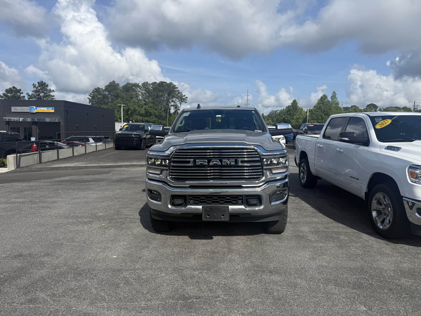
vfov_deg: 56.8
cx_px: 210
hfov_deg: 71.6
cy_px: 158
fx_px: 292
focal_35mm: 24
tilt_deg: -5.5
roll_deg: -1.5
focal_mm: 6.76
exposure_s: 1/5714
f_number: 1.78
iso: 80
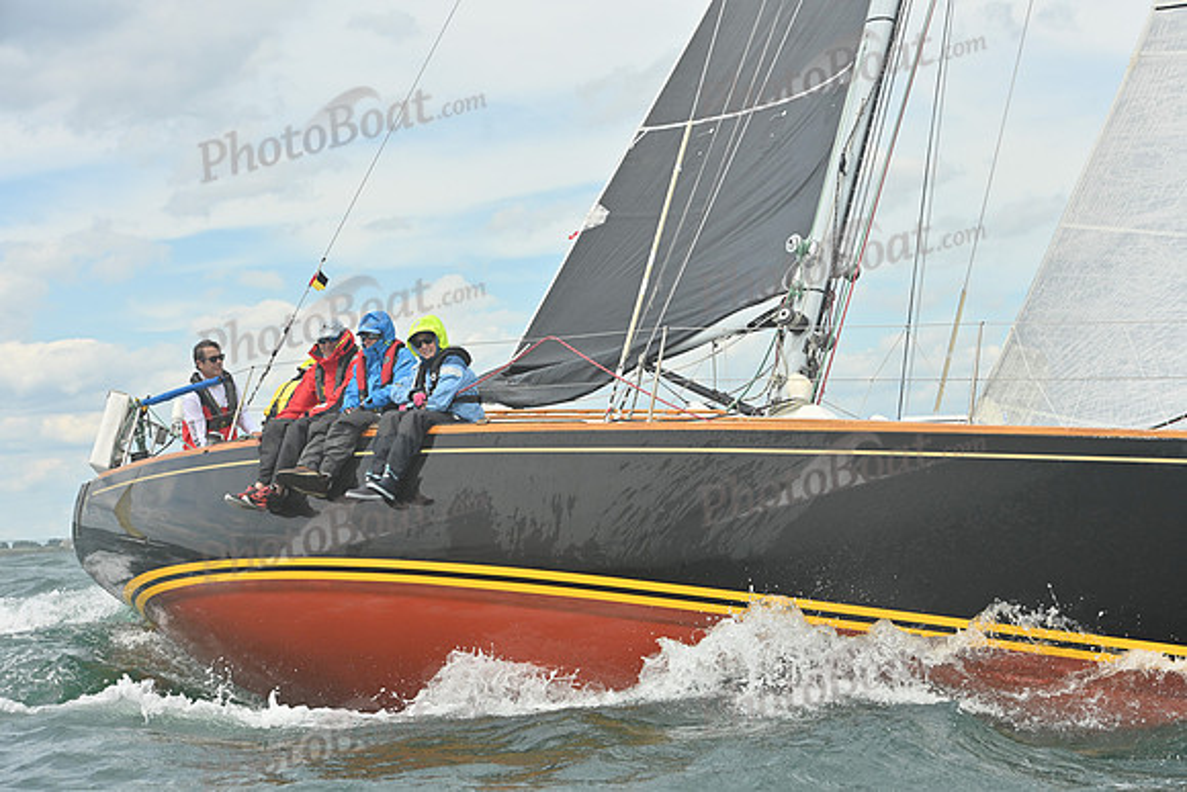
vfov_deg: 16.7
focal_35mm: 82
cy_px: 396
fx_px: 2704
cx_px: 594
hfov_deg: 24.8
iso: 320
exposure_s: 1/1250
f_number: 8
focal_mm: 82
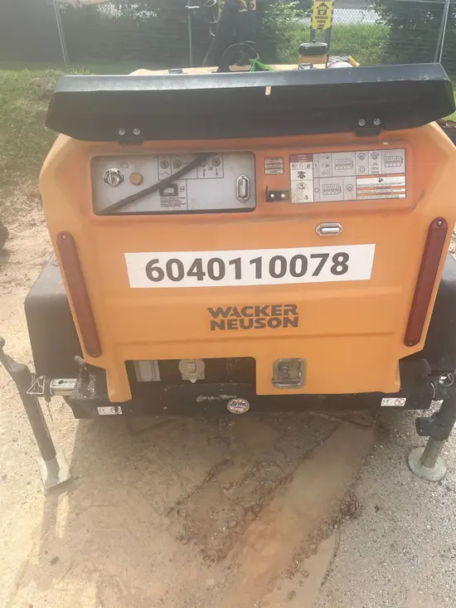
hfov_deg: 53.1
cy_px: 304
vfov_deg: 67.3
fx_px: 457
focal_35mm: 26
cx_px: 228
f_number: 1.6
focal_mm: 5.1
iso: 50
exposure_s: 1/1695
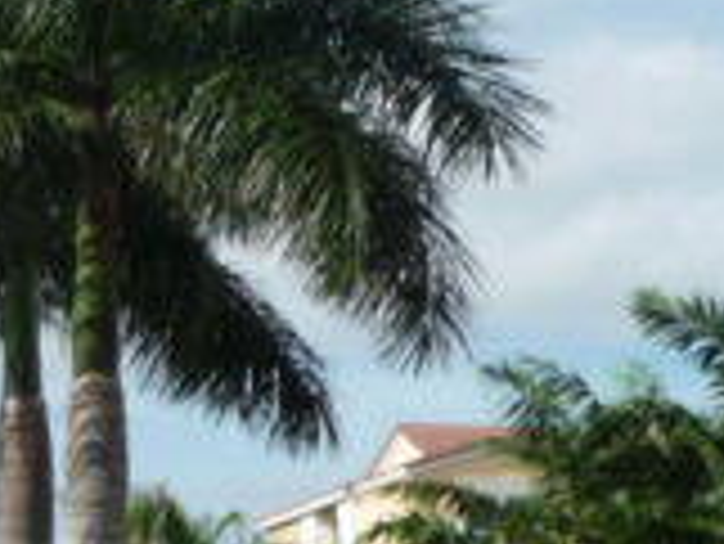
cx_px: 40
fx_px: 3998
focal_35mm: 191
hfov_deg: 10.3
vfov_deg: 7.7
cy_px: 548
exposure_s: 1/250
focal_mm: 5
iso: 100
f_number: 8
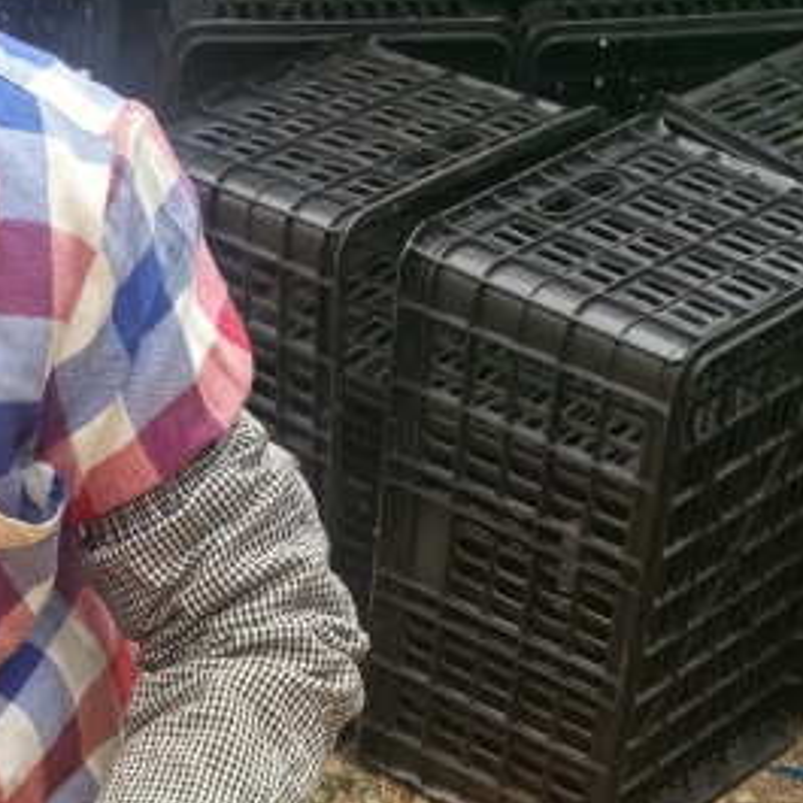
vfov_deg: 15.0
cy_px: 1577
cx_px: 82
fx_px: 2520
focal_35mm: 96
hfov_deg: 17.8
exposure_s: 1/994
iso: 100
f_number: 2
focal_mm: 5.75
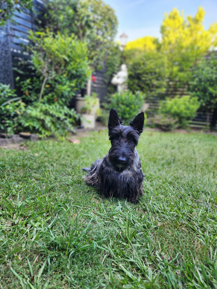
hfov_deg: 58.9
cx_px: 108
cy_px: 144
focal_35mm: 23
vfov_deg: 73.9
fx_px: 192
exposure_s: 1/100
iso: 32
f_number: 1.8
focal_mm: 5.4
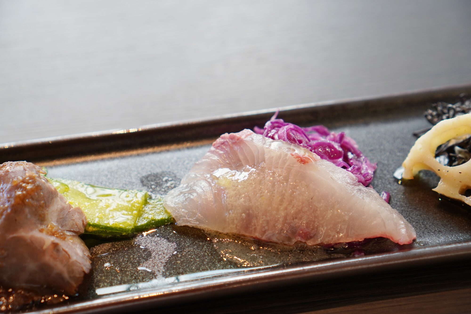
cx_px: 236
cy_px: 157
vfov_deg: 25.7
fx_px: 687
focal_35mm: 52
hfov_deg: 37.9
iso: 400
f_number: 3.5
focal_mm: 35
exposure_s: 1/60
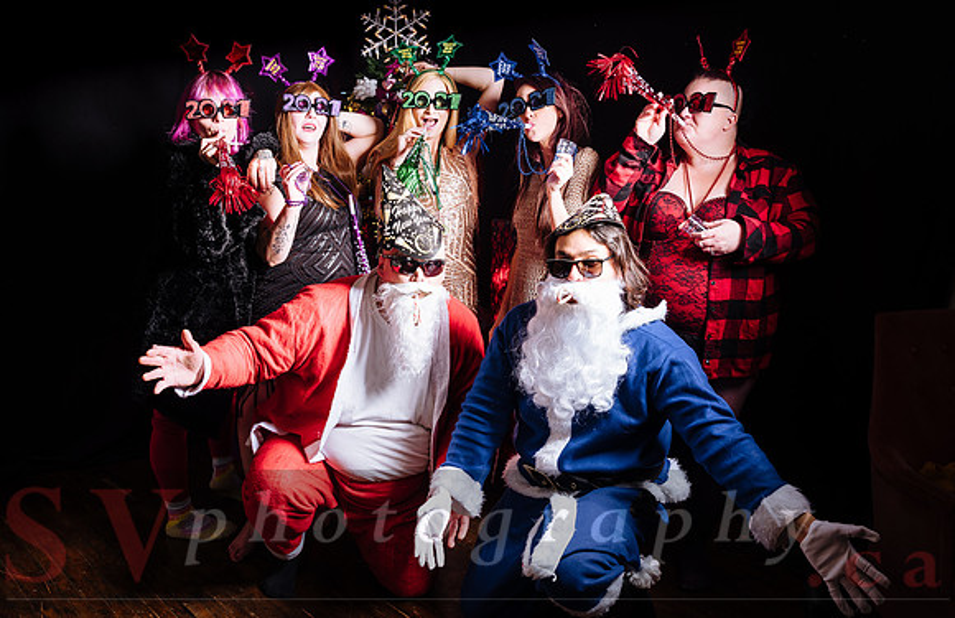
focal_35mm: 34
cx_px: 422
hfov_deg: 56.2
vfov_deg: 38.2
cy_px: 305
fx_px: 892
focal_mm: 36.2
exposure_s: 1/100
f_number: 5
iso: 100
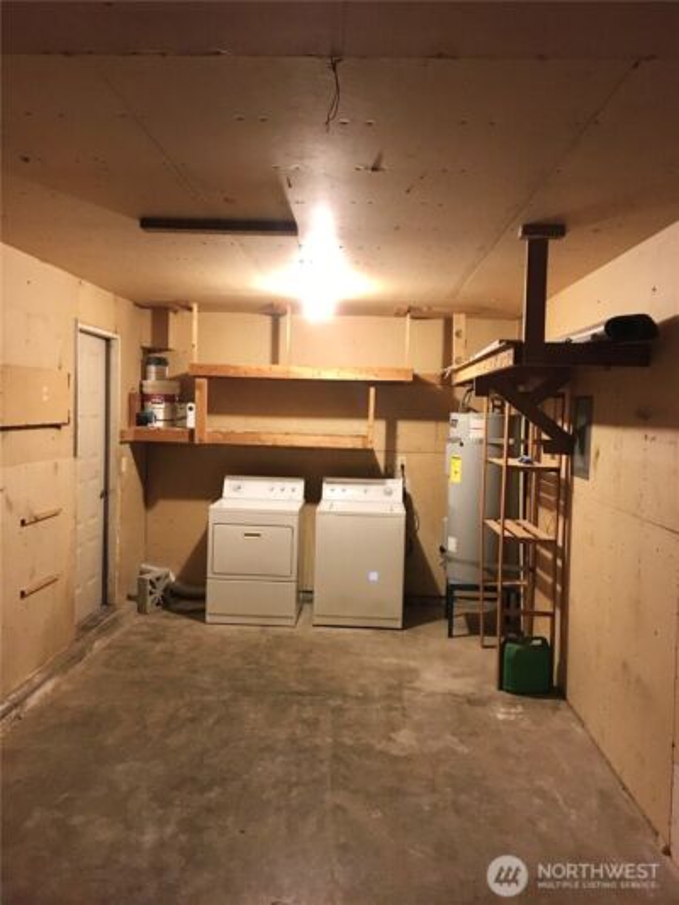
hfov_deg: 48.2
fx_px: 758
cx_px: 340
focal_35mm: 29
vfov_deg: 61.6
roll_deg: -2.3
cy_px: 452
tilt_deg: -2.4
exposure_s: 1/15
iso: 250
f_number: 2.2
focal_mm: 4.15
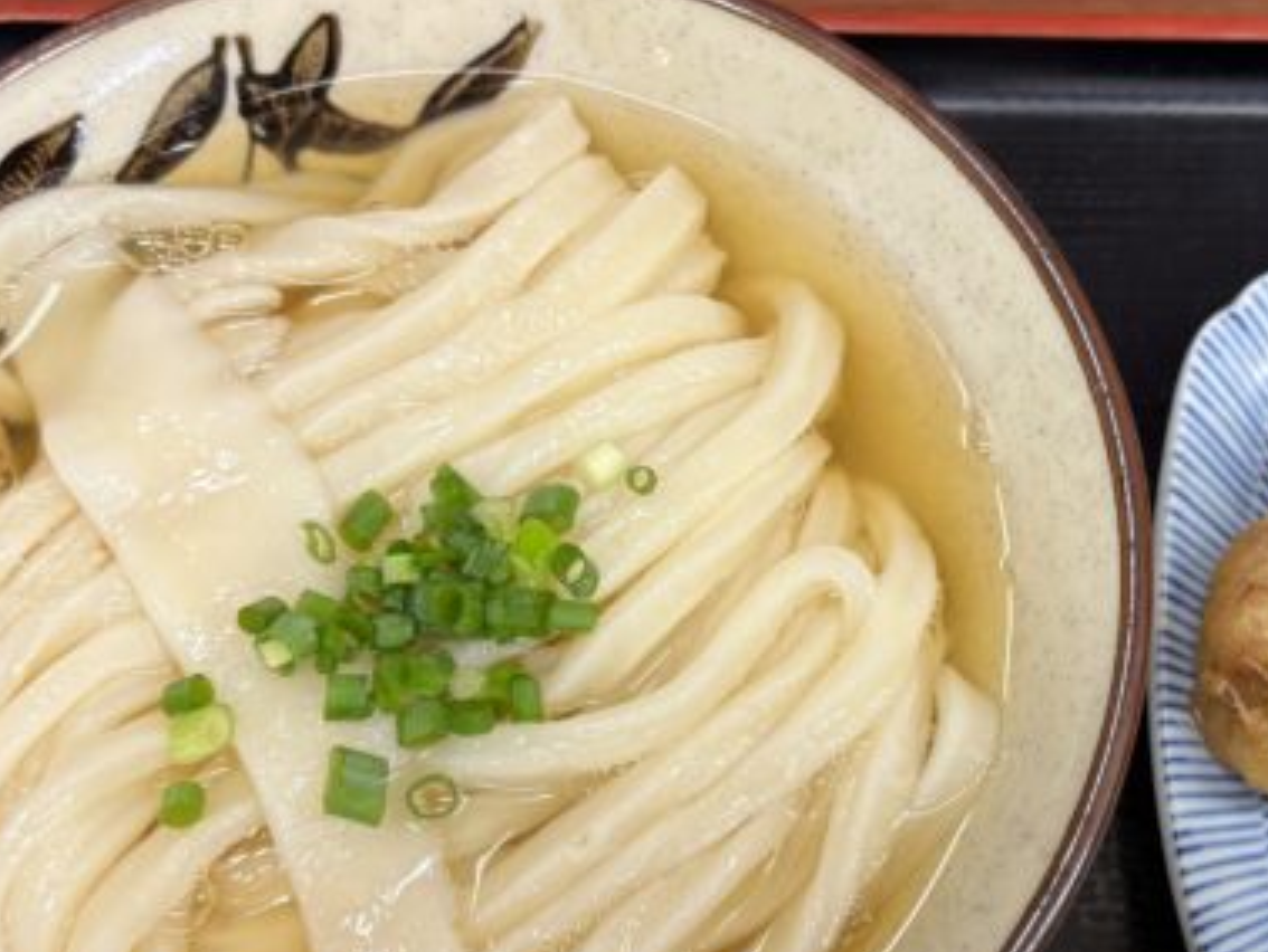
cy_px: 667
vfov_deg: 26.4
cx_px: 882
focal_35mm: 55
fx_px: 2016
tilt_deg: -68.1
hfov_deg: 34.5
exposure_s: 1/100
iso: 100
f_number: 1.6
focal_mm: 5.96
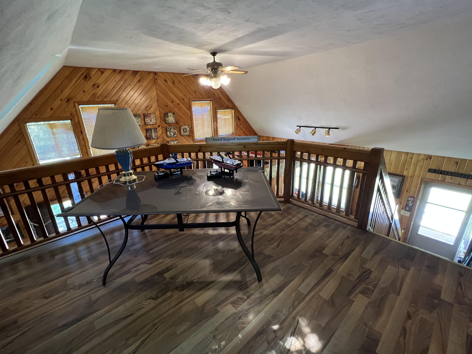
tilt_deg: -18.5
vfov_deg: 85.6
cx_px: 227
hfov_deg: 102.0
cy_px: 169
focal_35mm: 14
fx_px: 191
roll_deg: +2.5
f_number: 1.8
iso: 500
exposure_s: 1/60
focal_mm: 1.57
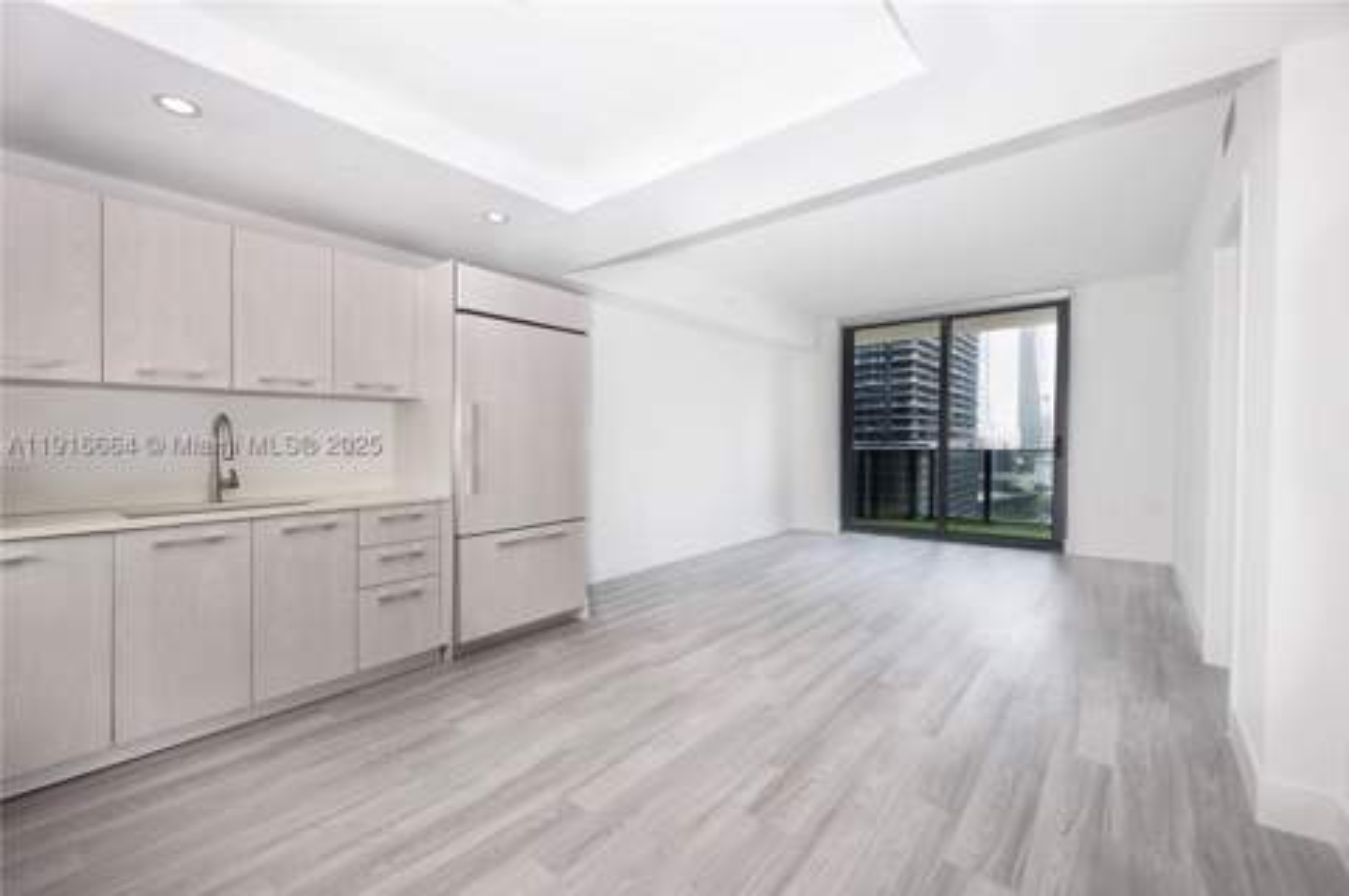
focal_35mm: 14
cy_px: 448
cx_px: 674
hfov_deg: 104.3
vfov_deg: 81.1
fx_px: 524
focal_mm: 14
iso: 800
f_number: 5
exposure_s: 1/250
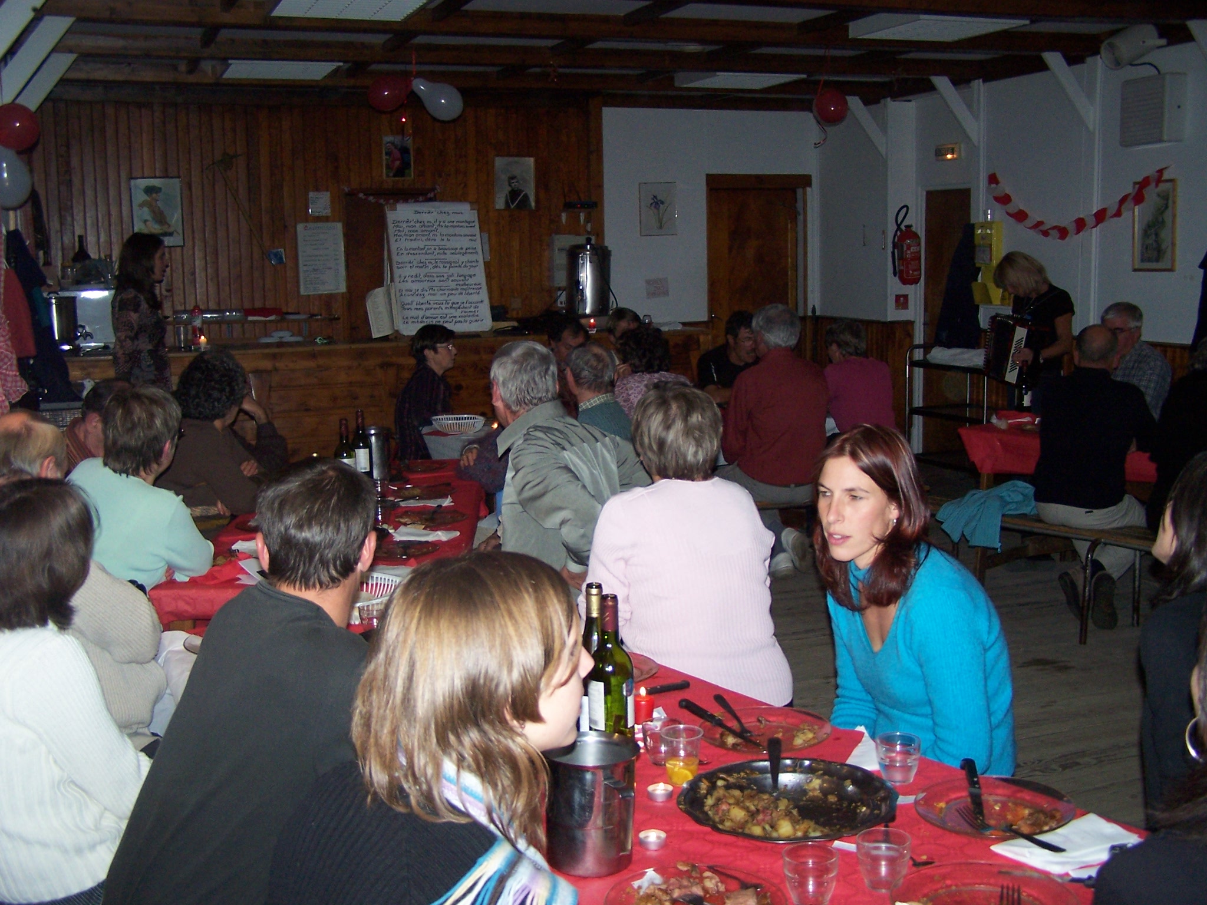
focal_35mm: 38
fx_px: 1325
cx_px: 604
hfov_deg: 49.0
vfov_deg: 37.7
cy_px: 452
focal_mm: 6.3
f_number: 2.8
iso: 140
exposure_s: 1/60
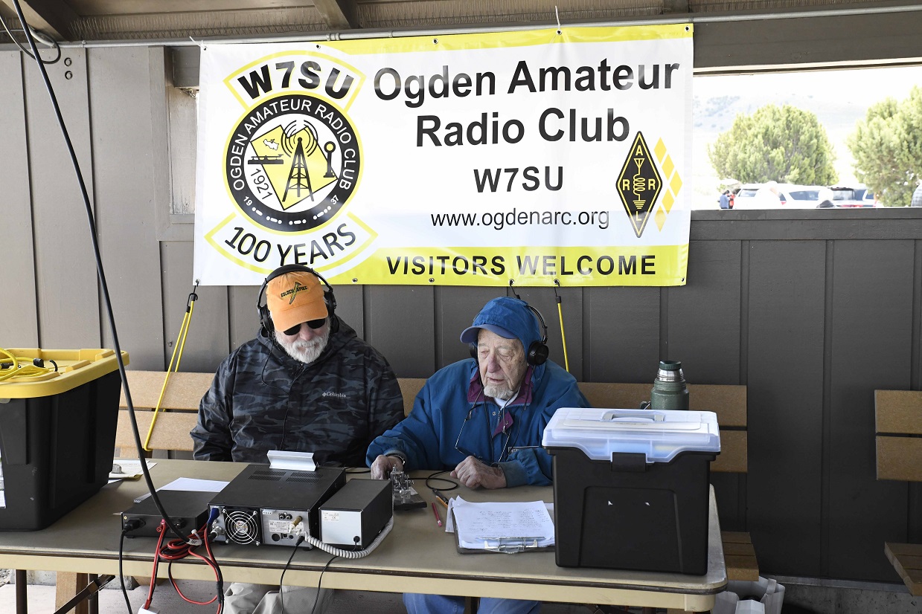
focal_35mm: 42
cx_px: 461
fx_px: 1076
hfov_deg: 46.4
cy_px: 307
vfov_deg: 31.9
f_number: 10
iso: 3200
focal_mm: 42
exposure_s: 1/400
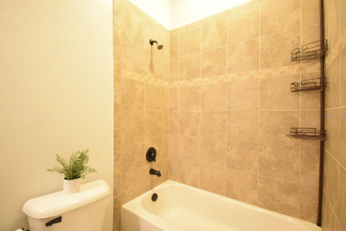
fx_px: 144
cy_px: 116
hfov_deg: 100.4
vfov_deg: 77.3
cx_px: 173
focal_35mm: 15
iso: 3200
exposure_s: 1/60
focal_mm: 10
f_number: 4
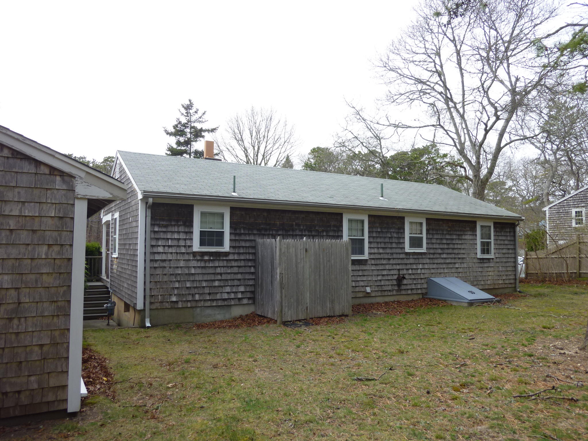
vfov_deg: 54.9
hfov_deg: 69.4
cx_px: 294
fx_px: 425
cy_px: 220
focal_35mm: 25
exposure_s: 1/160
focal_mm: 4.5
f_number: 3.3
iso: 80
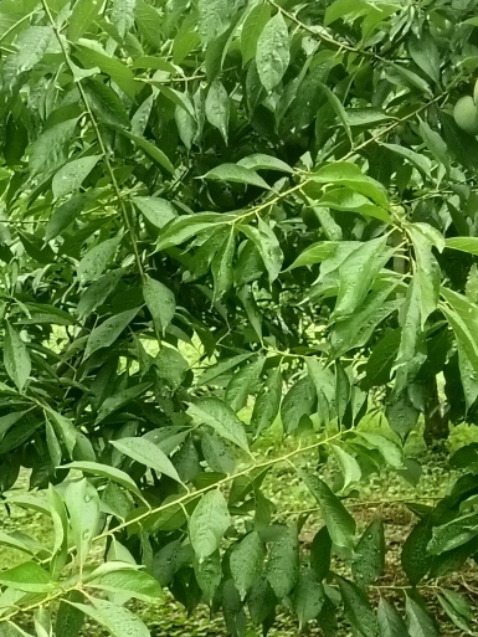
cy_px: 554
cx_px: 38
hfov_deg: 18.3
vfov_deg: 24.1
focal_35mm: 79
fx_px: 1454
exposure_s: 1/100
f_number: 1.8
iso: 402
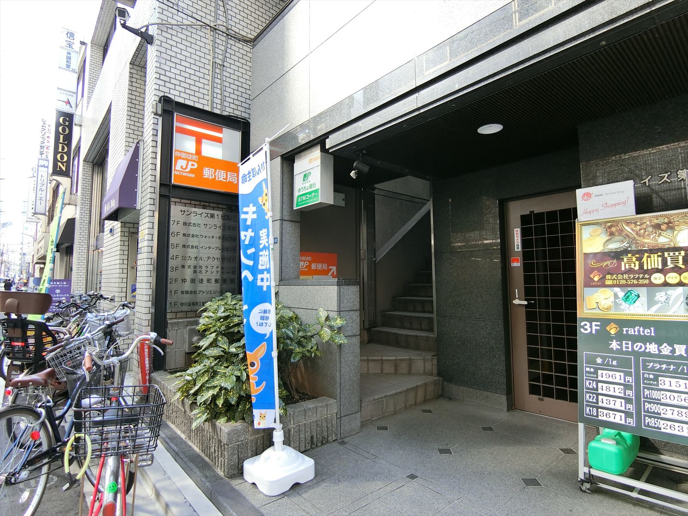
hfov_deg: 84.7
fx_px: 378
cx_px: 344
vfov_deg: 68.7
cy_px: 258
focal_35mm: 19
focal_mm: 4.06
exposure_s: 1/125
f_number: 2.7
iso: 100
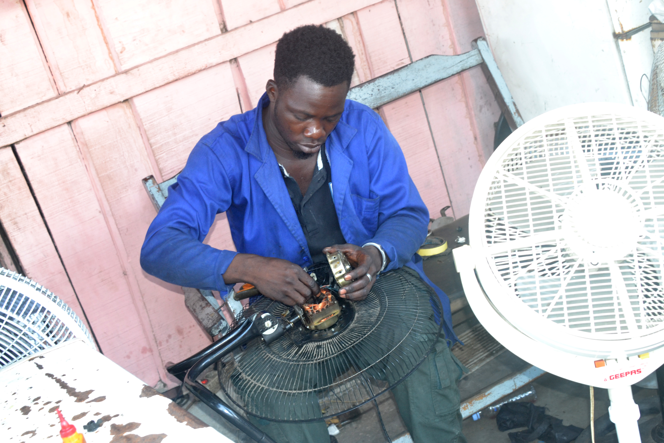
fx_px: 1107
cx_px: 332
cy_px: 222
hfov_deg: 33.4
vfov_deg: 22.6
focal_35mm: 60
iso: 800
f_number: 5.6
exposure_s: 1/50
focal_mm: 40
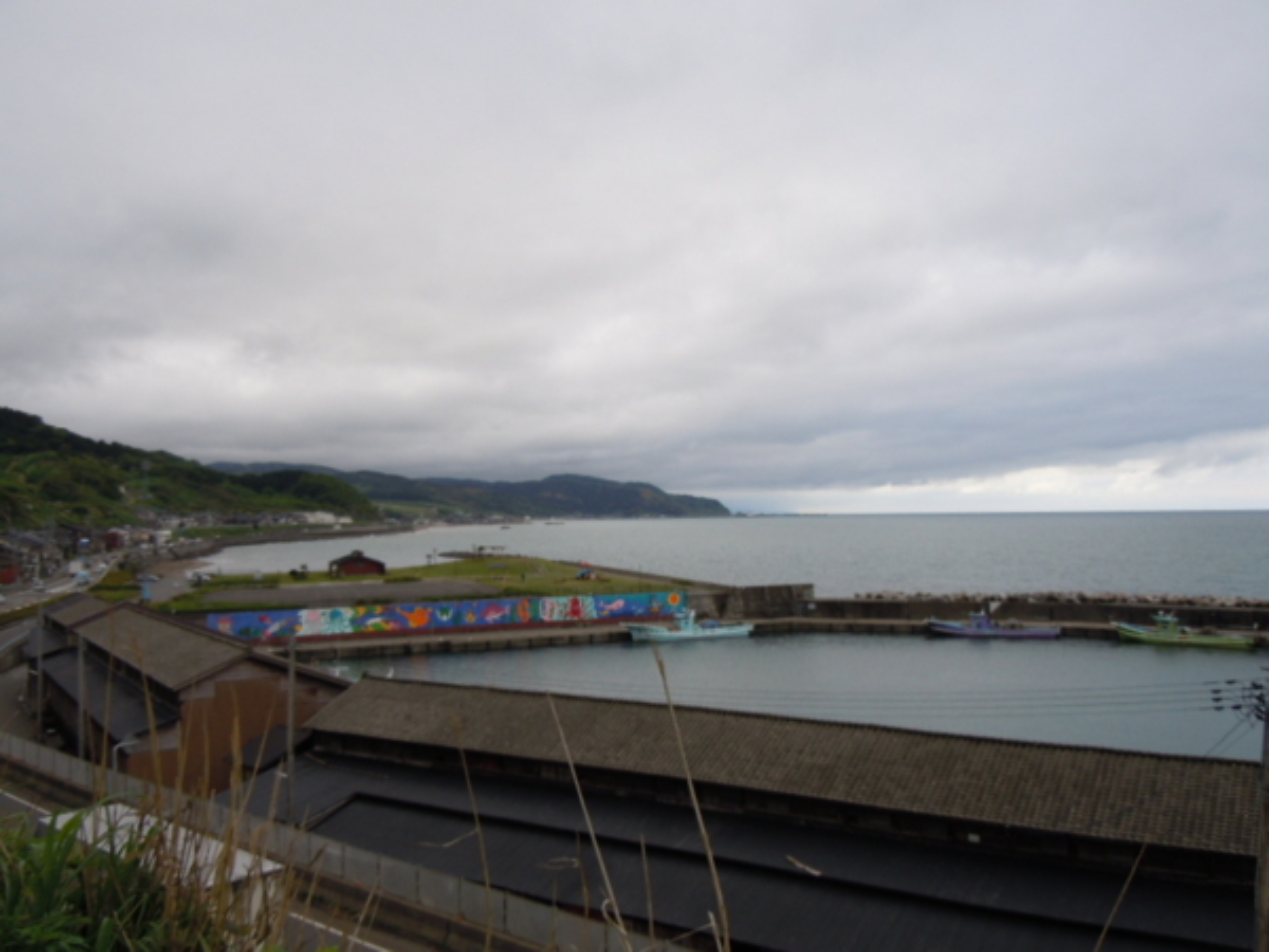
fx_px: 1100
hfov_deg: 60.0
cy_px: 476
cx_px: 634
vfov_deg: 46.8
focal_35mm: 30
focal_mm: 5.4
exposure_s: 1/250
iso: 100
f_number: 3.5
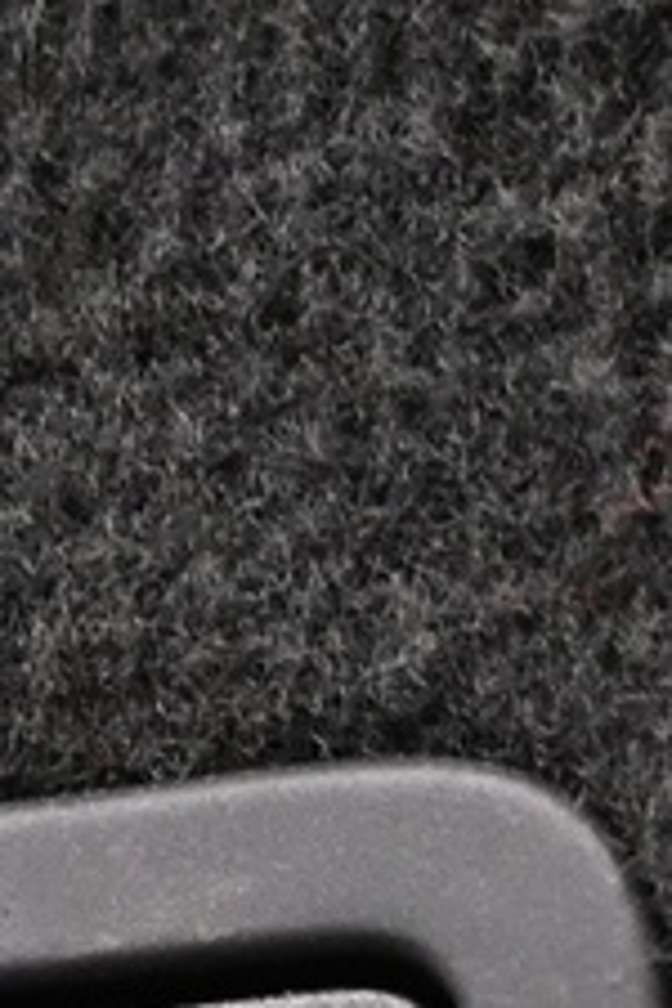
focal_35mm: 221
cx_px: -143
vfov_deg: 9.2
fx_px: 6199
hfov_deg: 6.2
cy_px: 1286
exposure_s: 1/125
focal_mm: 20.5
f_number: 3.8
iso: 2200
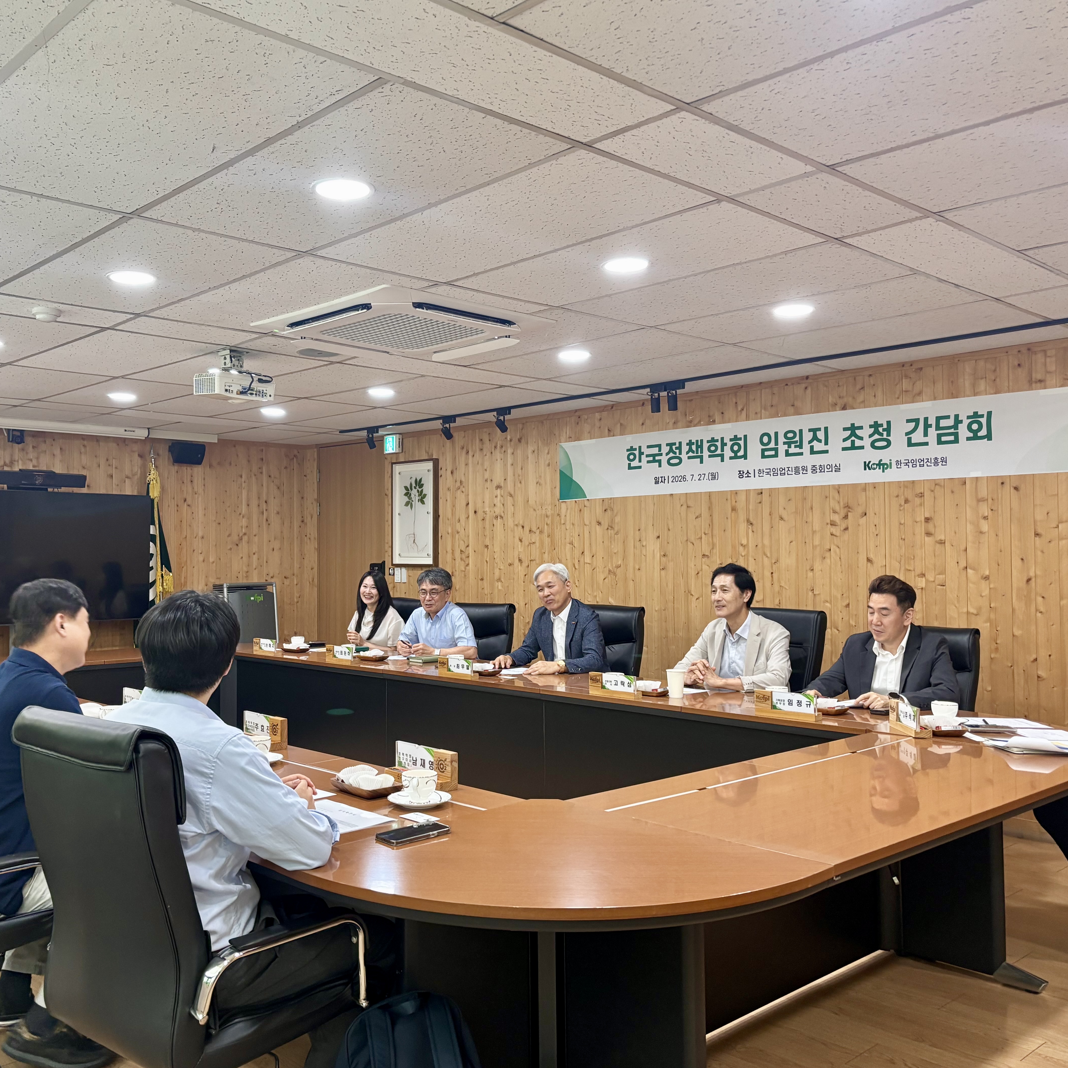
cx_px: 460
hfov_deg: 52.4
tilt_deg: +0.4
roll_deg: +0.7
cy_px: 532
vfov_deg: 52.5
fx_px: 1082
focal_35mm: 31
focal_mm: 5.96
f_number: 1.6
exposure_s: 1/60
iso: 200
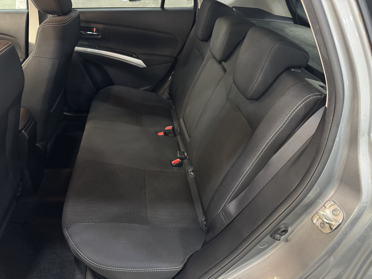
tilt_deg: -32.9
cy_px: 140
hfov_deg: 71.6
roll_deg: -6.6
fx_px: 258
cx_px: 186
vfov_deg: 56.8
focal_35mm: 24
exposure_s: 1/25
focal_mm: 6.76
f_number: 1.78
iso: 800
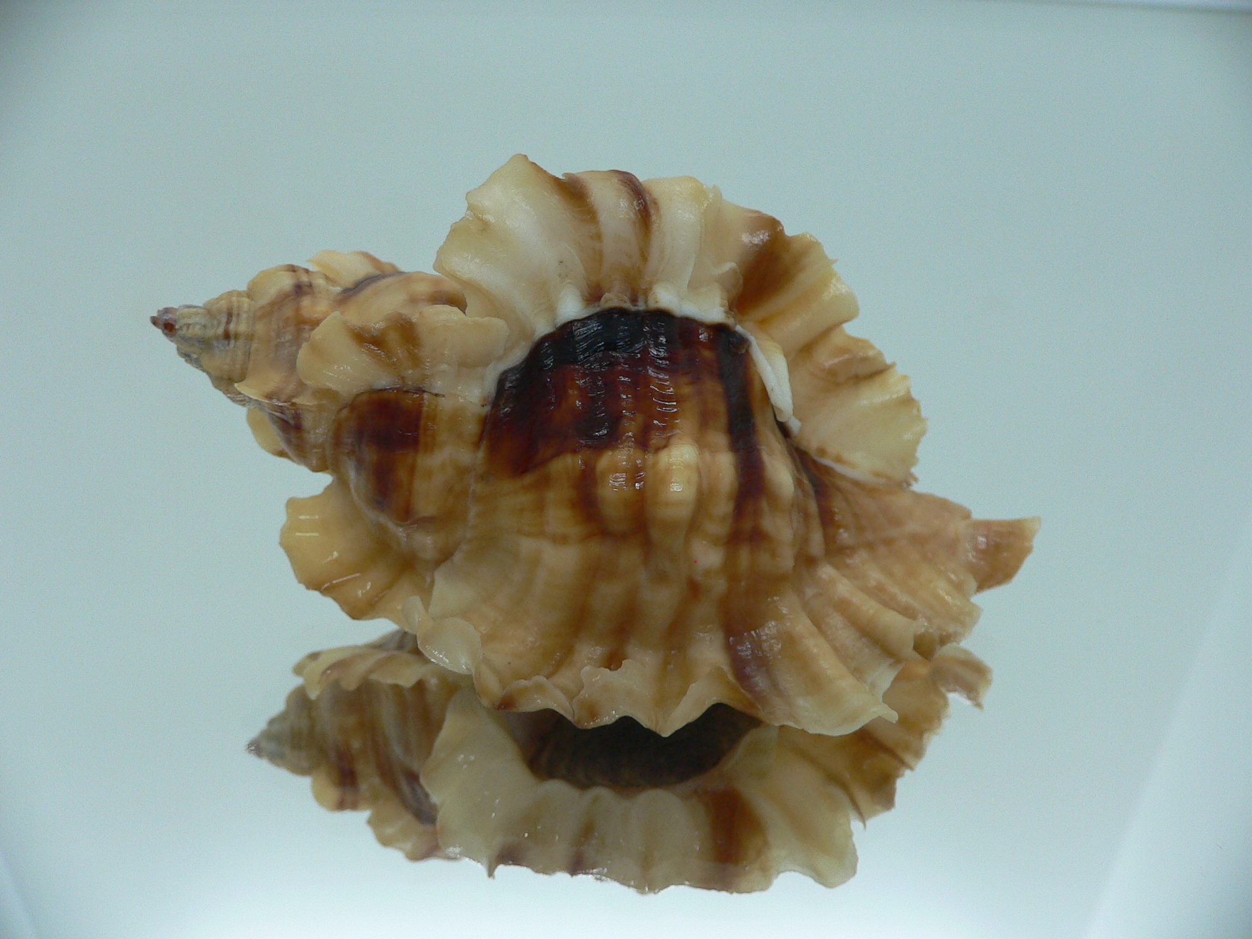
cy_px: 470
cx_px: 626
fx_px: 1266
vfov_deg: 40.7
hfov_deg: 52.6
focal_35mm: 35
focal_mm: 4.6
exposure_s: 1/60
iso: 100
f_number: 2.8
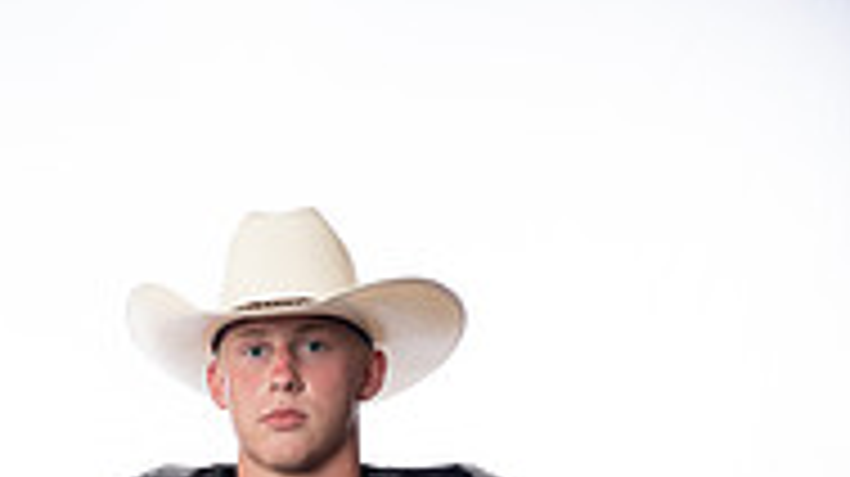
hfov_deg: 20.2
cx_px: 193
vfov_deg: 10.4
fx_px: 2365
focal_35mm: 105
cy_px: 1004
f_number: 4
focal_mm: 42
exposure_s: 1/250
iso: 400
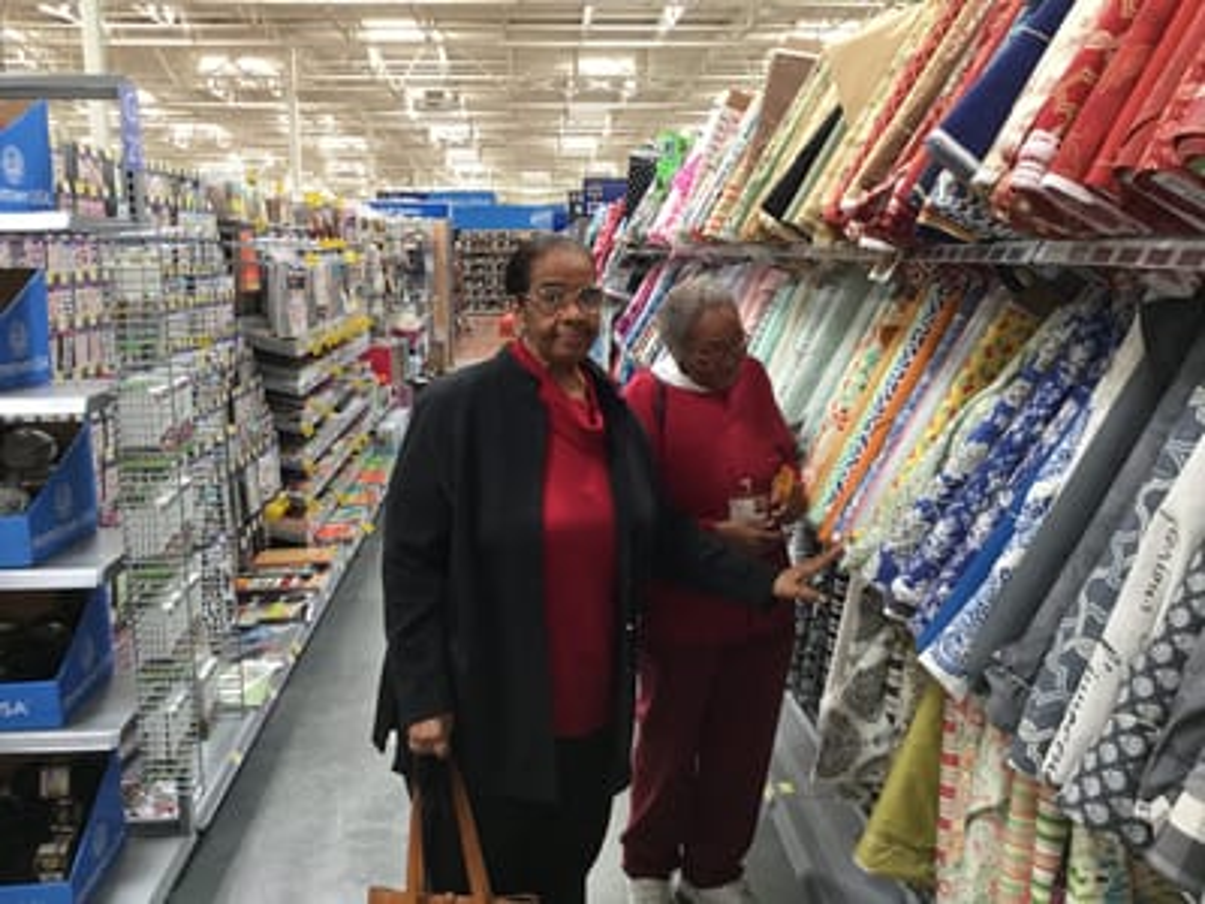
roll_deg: -0.7
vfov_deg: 45.4
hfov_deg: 58.4
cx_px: 602
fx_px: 1079
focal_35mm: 31
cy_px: 452
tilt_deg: -11.1
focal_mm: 3.3
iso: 80
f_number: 2.4
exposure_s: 1/30
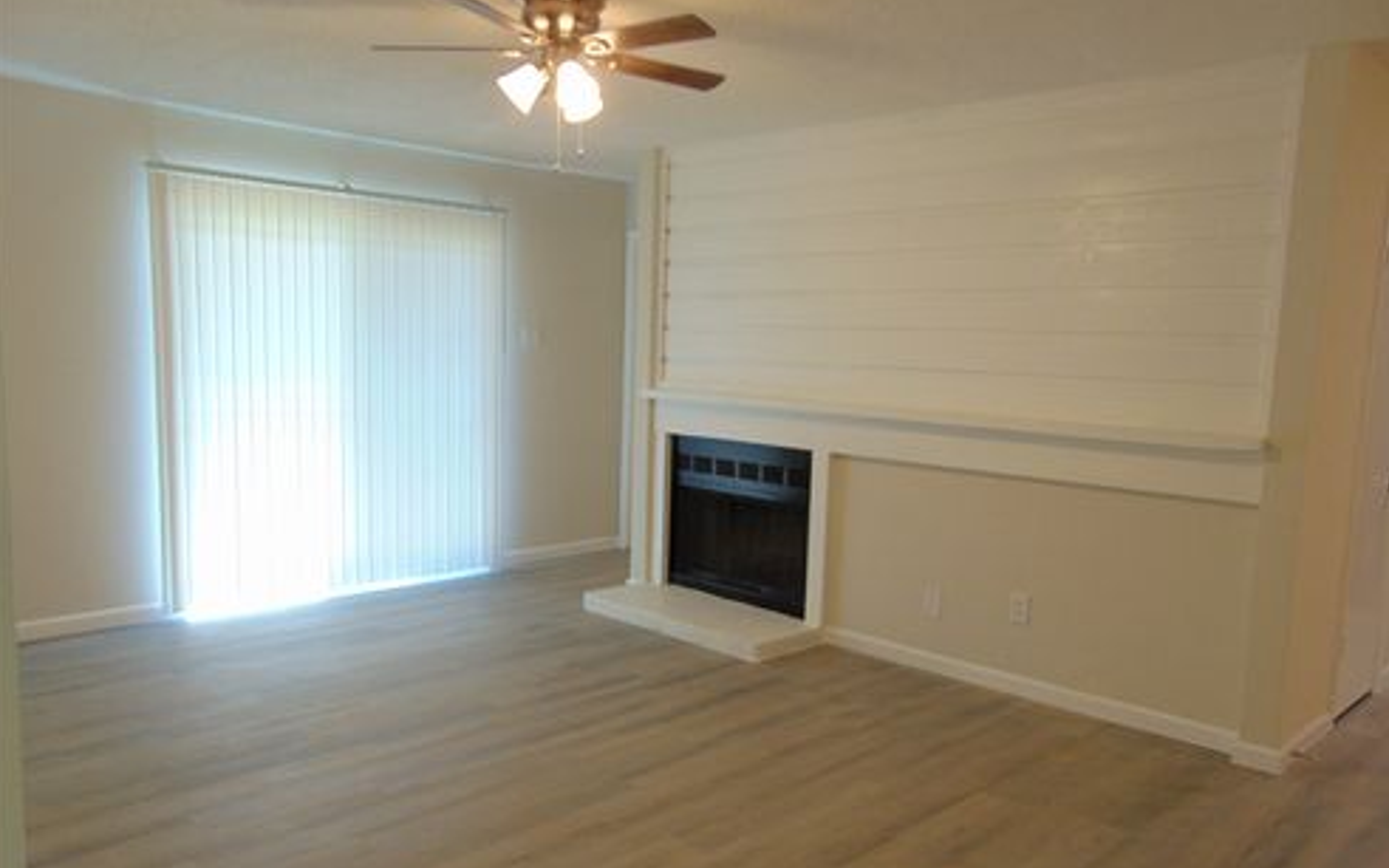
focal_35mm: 27
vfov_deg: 46.0
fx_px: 1022
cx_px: 699
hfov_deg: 68.4
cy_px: 476
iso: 100
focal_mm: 4.5
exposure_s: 1/30
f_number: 3
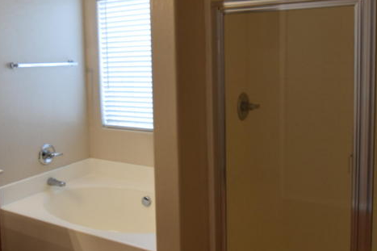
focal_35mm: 37
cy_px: 94
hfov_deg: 51.8
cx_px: 173
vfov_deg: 35.7
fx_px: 387
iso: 400
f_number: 4.5
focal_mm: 10
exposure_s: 1/80
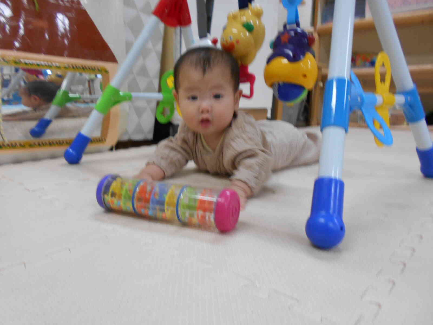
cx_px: 216
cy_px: 162
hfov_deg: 67.3
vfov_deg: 53.1
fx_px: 325
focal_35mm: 26
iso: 250
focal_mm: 4.6
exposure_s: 1/30
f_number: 3.2
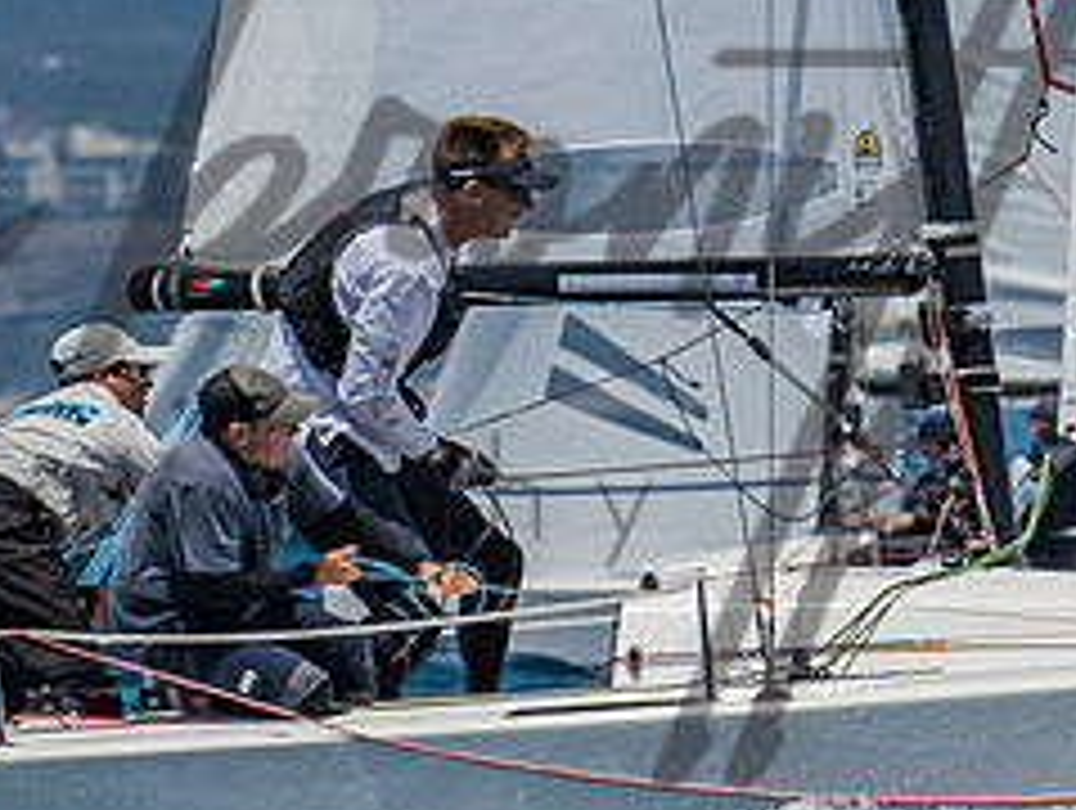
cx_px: -89
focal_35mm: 998
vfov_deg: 1.5
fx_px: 31069
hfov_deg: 2.0
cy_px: -38
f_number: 6.3
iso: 400
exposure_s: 1/2500
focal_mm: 230
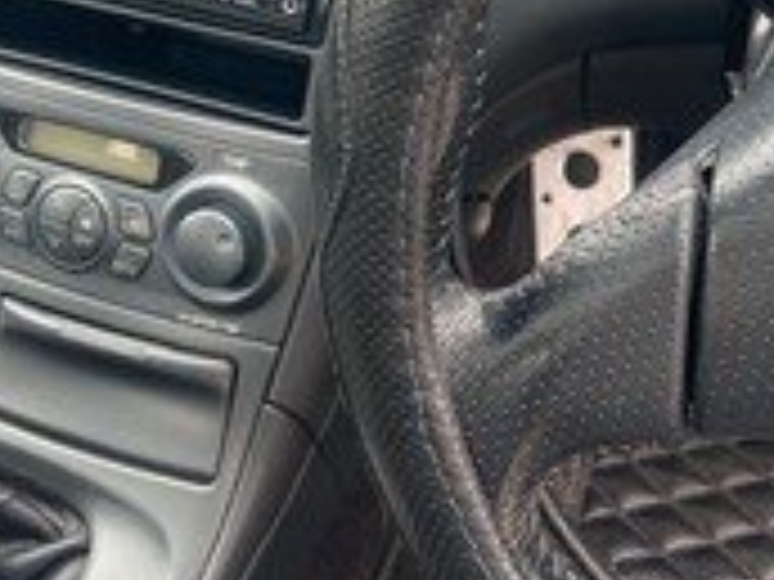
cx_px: 243
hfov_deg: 35.7
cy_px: 40
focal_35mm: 53
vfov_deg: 26.5
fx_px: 1185
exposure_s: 1/121
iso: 80
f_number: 1.6
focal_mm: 4.2
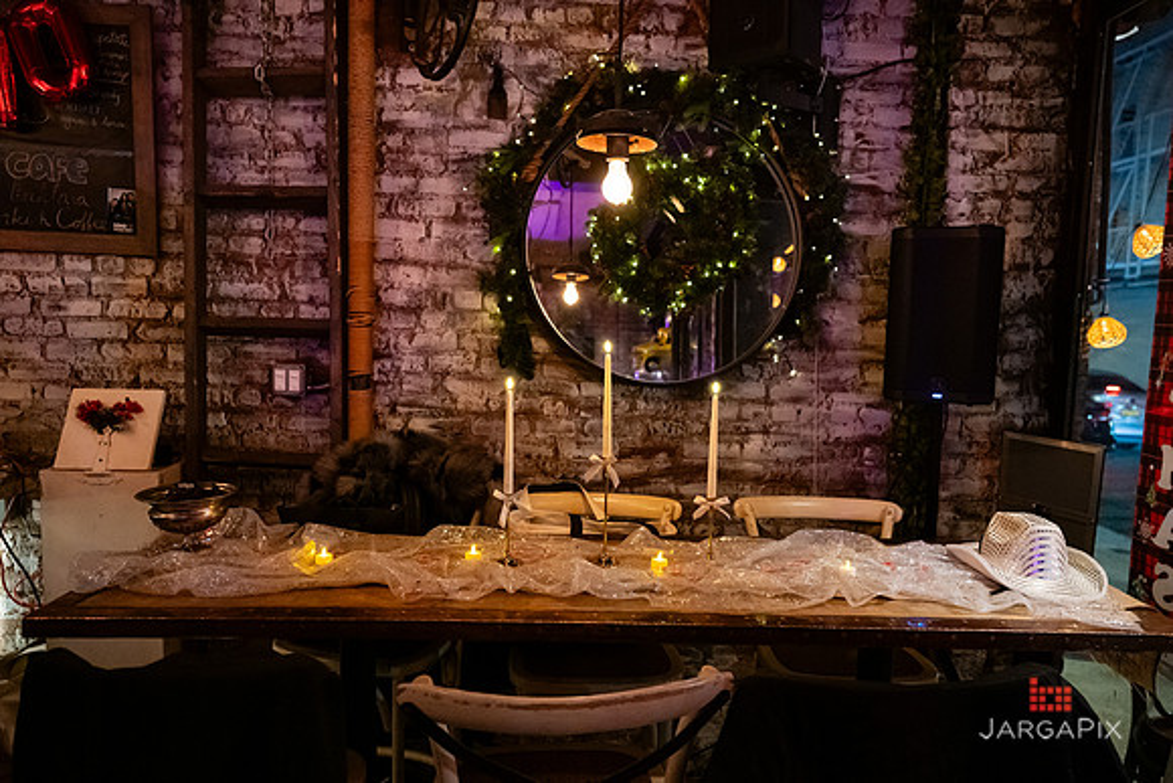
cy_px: 392
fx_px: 847
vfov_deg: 49.6
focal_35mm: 26
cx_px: 603
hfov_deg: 69.4
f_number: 2.8
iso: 3200
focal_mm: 24
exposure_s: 1/100
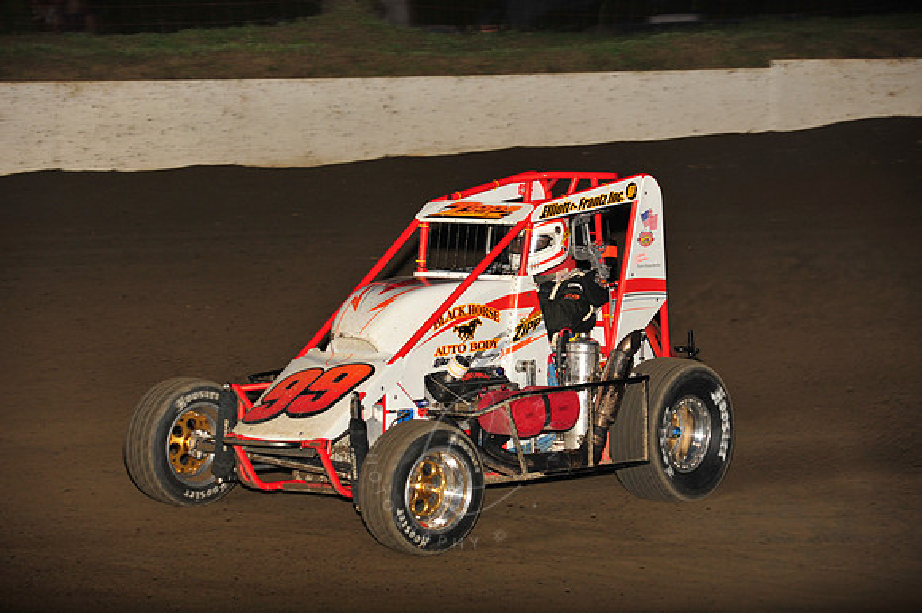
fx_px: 3711
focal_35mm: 145
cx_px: 461
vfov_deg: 9.5
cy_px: 306
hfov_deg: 14.2
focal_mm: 145
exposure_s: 1/320
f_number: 6.3
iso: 800
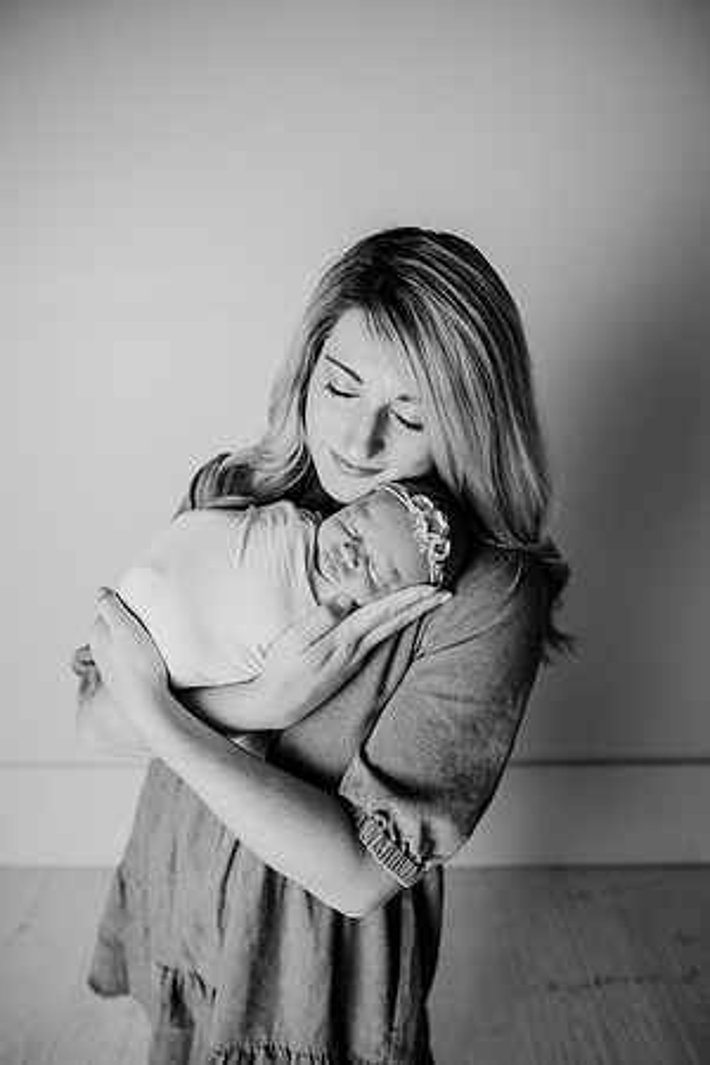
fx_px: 710
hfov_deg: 53.1
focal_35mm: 24
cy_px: 532
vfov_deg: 73.7
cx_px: 355
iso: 100
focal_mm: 24
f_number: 3.2
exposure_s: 1/160
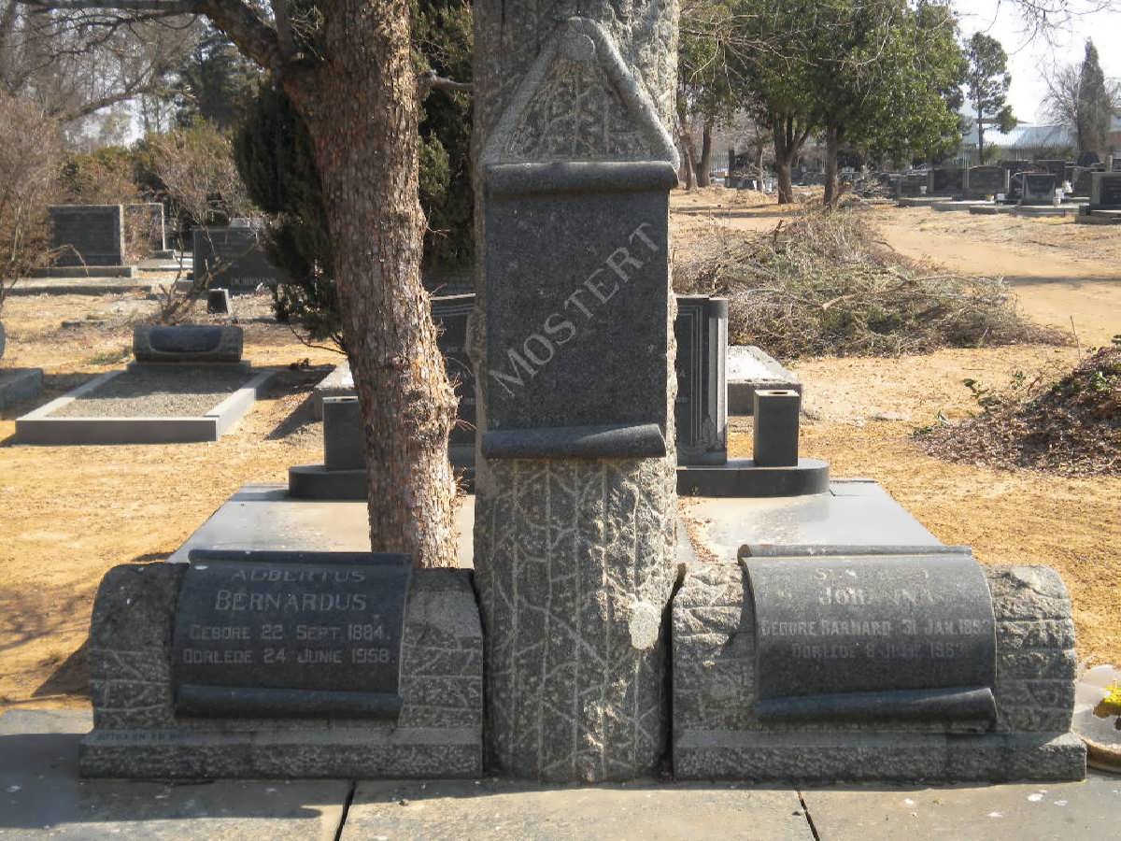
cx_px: 560
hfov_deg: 36.8
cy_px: 420
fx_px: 1684
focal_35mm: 52
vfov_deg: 28.0
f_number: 5.6
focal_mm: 9.3
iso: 80
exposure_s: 1/197
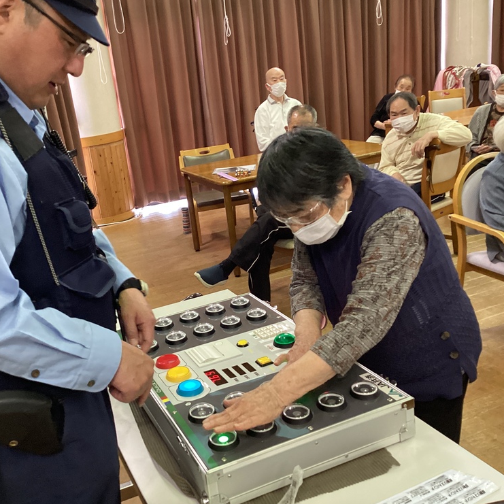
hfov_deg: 44.6
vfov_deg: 44.9
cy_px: 252
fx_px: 609
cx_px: 197
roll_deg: +6.5
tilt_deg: -16.7
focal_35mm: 37
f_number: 2.4
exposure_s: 1/40
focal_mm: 3.3
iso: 320
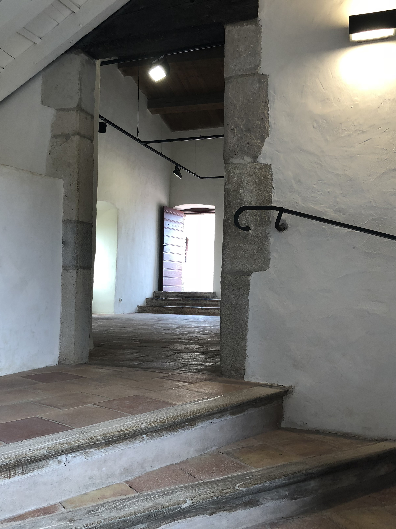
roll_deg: -0.7
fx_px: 534
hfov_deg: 40.7
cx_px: 205
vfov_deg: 52.6
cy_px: 273
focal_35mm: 35
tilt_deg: +4.2
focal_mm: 4
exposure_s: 1/33
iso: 20
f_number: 1.8
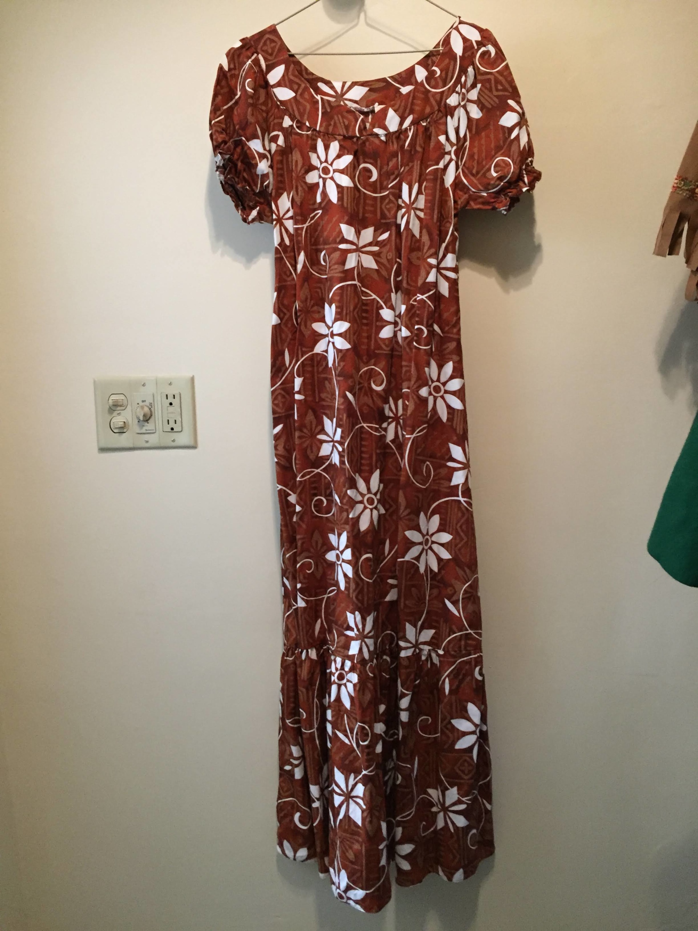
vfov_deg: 61.7
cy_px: 466
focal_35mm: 29
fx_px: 780
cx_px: 349
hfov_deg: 48.2
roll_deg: +3.6
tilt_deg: -6.6
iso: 200
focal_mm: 4.15
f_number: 2.2
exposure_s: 1/30
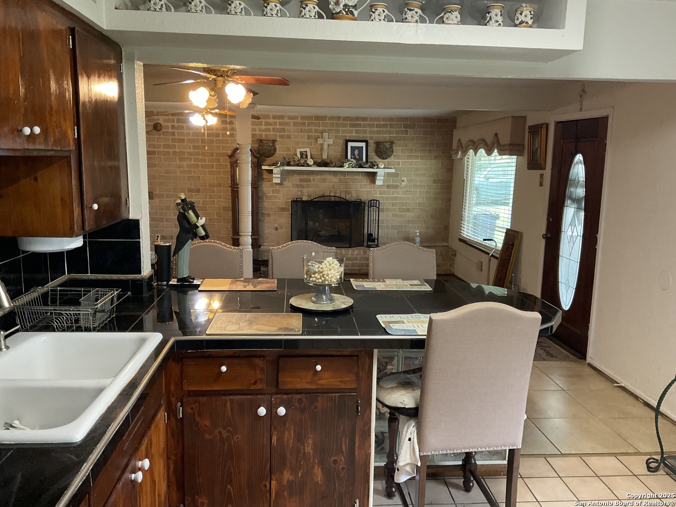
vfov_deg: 48.2
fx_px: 566
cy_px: 254
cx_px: 338
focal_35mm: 29
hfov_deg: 61.7
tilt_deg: -9.2
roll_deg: -0.6
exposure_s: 1/60
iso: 200
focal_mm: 3
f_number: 1.8
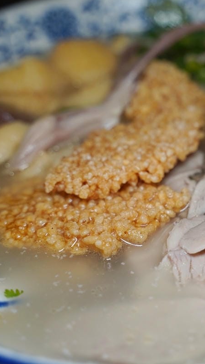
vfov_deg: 23.7
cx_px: 190
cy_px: 182
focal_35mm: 90
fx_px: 869
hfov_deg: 13.3
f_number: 4
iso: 250
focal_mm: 57
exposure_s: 1/160
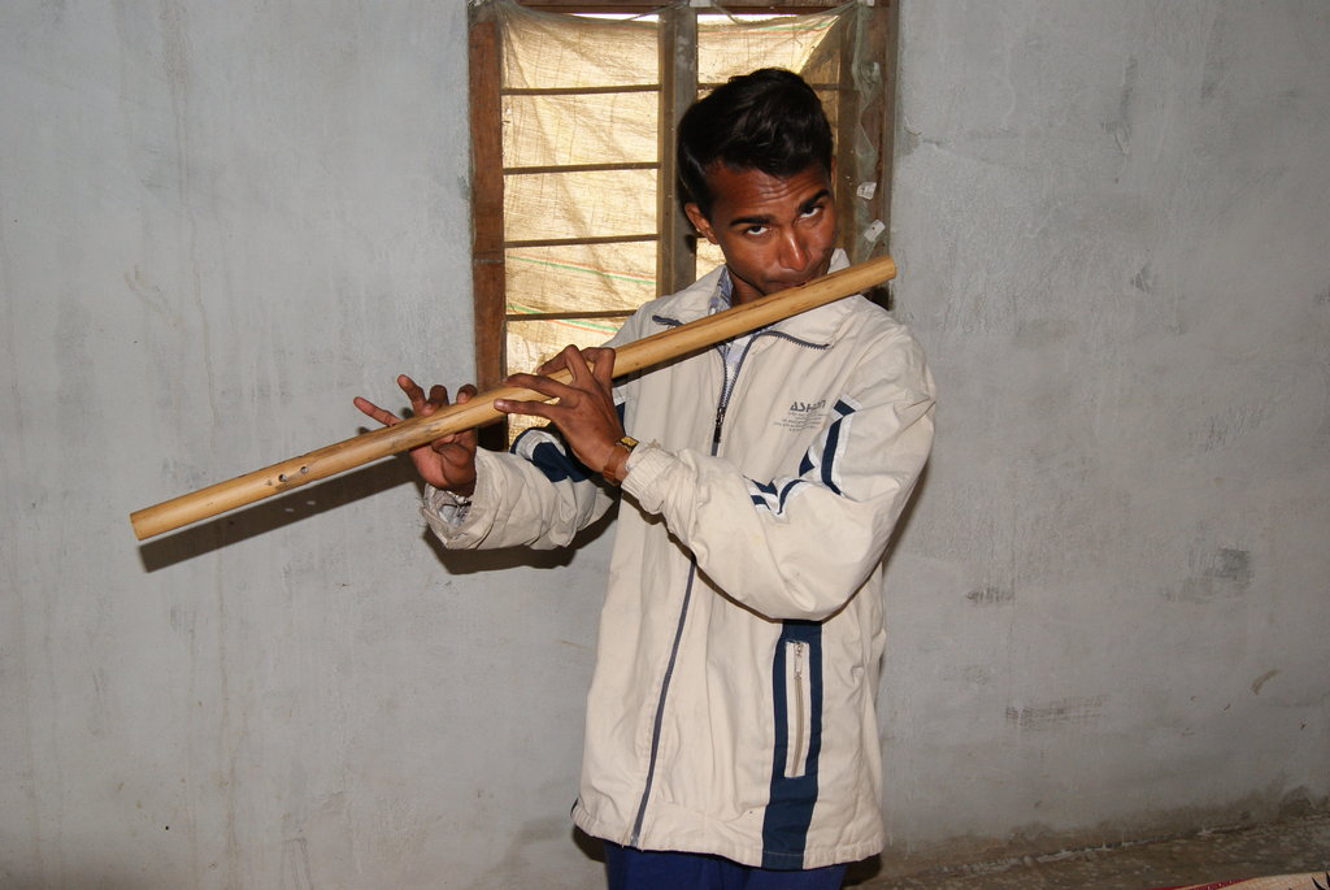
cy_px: 445
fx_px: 1442
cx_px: 665
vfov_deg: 34.3
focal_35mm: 39
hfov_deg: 49.5
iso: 400
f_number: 5.6
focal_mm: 26
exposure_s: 1/60
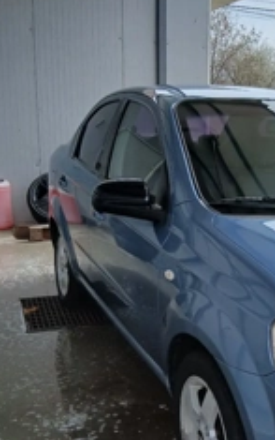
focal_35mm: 47
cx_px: 269
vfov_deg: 42.4
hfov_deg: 26.1
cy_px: 271
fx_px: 563
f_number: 1.8
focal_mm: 3.98
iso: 20
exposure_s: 1/370
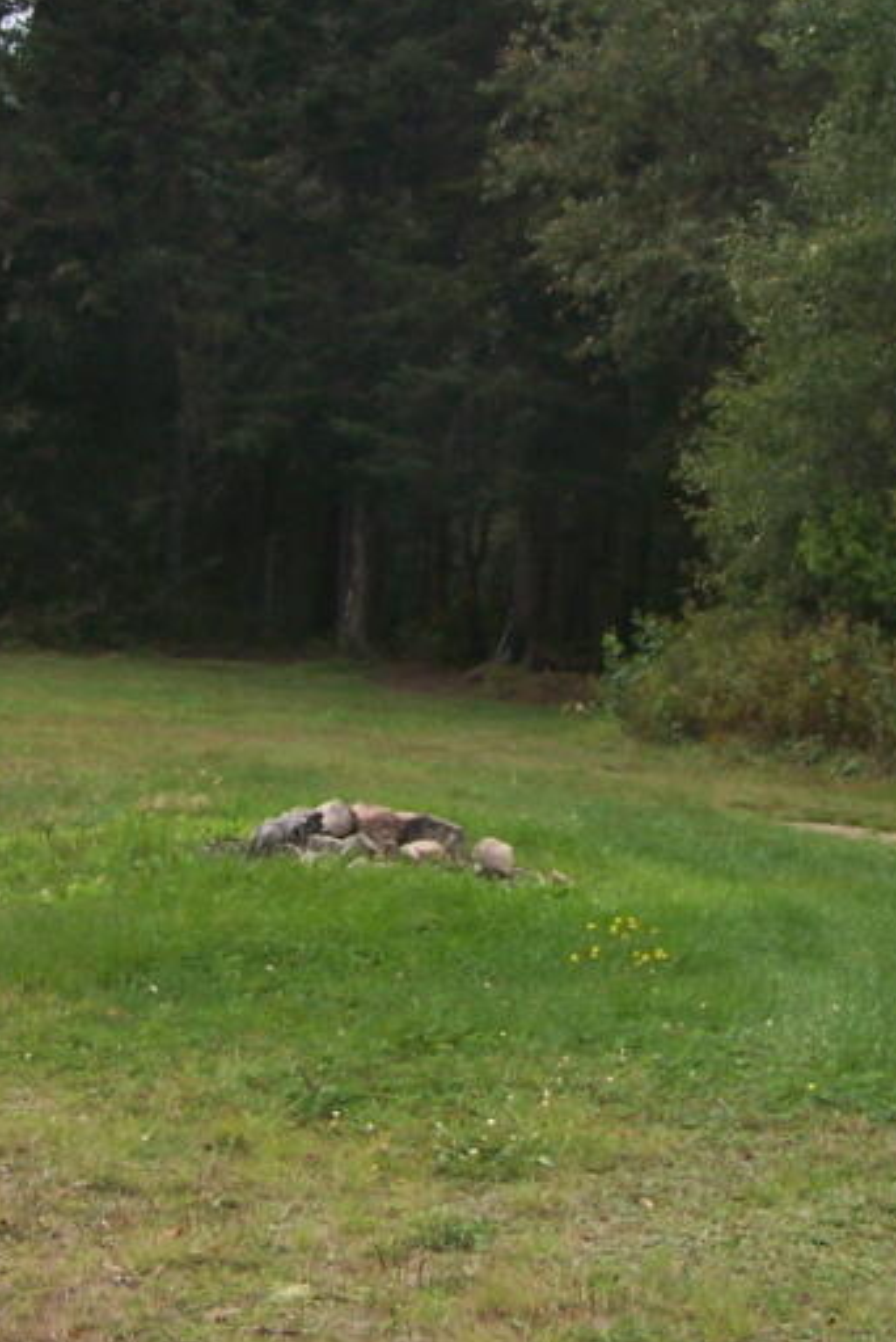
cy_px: 406
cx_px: 474
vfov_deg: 25.5
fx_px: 2945
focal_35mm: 79
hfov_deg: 17.3
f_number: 2.8
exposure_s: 1/500
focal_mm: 6.3
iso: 80
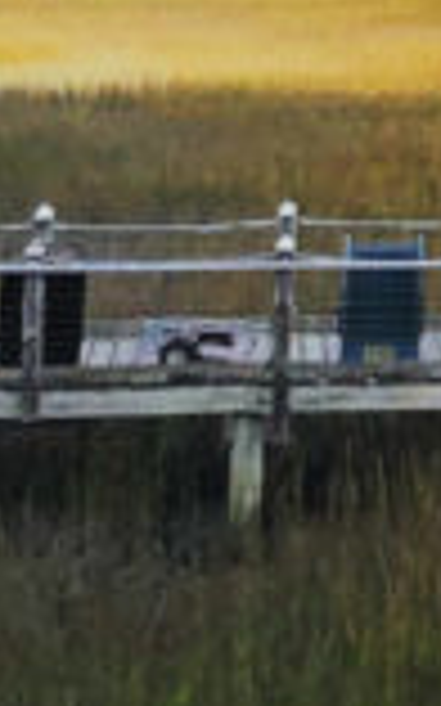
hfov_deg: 6.4
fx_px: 3715
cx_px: 1102
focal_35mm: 193
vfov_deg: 10.5
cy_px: -306
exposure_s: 1/2525
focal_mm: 4
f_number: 1.8
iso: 20
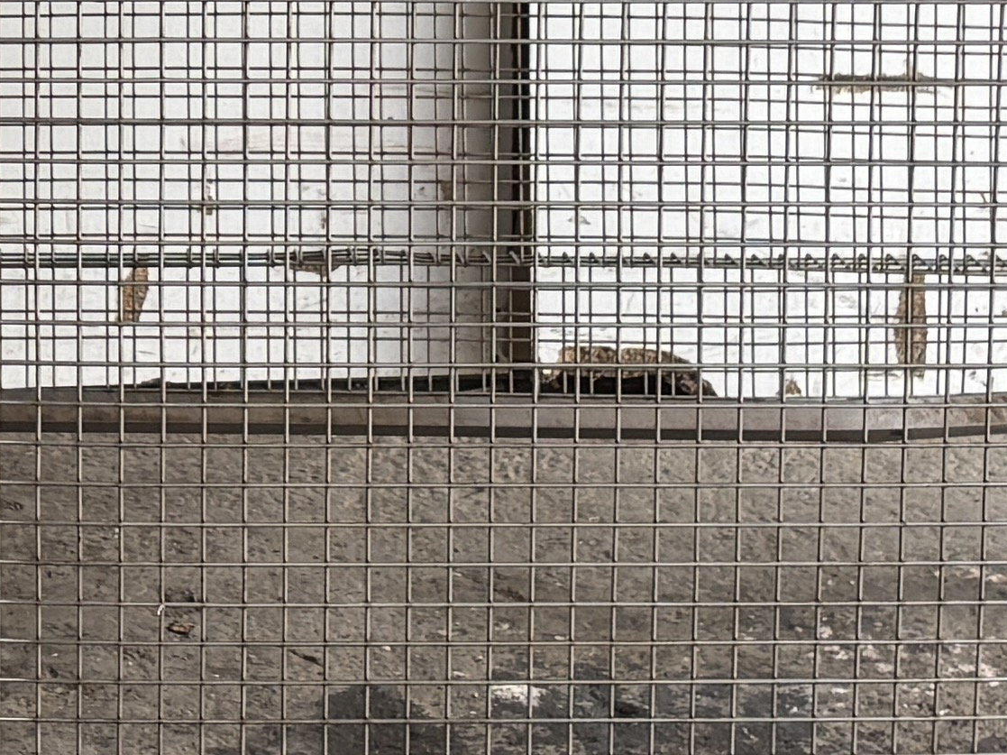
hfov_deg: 14.7
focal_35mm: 133
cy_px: -416
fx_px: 3868
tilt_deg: -8.7
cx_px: 101
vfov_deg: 10.7
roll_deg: +0.4
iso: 40
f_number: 1.6
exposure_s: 1/121
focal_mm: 5.96
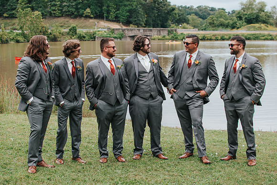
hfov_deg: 34.5
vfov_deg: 23.4
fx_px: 446
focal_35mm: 58
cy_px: 99
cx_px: 141
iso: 200
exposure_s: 1/1000
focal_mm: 35
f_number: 3.2
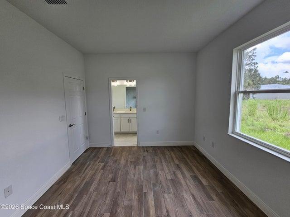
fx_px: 109
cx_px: 145
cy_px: 108
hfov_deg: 106.2
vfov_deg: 89.9
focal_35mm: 13
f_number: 2.2
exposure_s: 1/120
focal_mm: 2.2
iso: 80
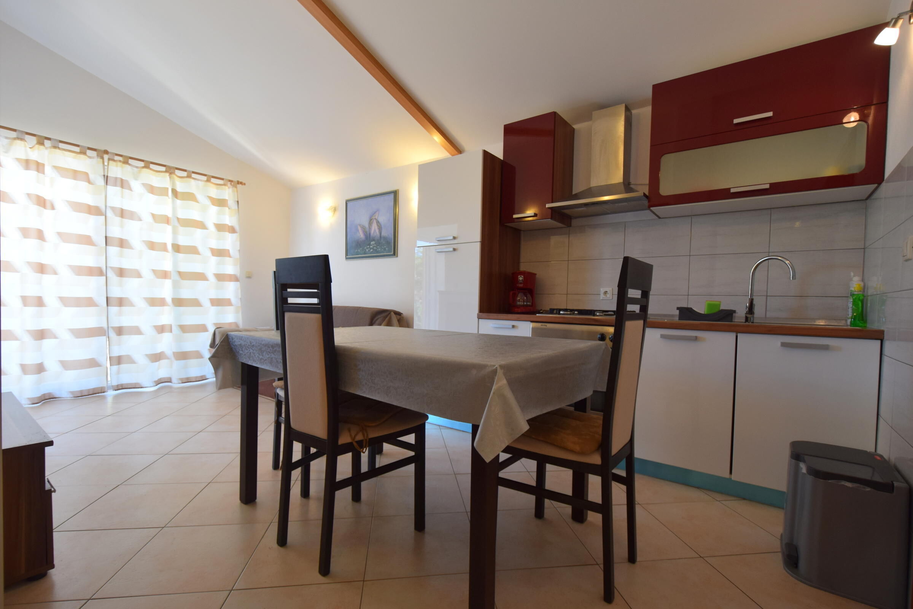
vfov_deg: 77.3
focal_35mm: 15
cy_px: 304
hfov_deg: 100.4
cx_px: 456
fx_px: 380
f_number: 4.5
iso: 400
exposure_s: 1/80
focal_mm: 10
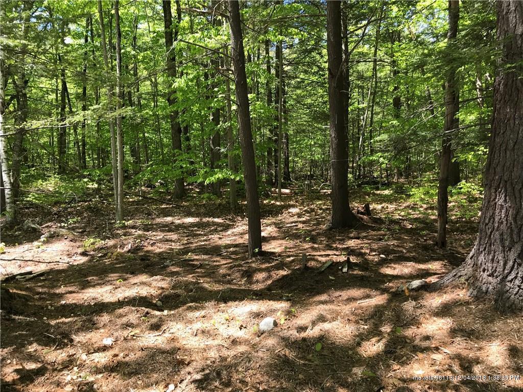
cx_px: 262
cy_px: 196
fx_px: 423
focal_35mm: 28
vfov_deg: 49.7
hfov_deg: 63.4
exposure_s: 1/271
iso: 20
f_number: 1.8
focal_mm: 3.99
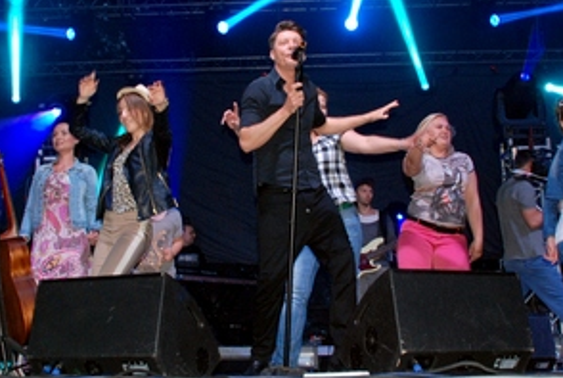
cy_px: 149
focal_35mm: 57
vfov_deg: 23.8
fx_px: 893
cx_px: 276
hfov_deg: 35.0
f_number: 5.6
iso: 400
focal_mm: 18
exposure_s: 1/60
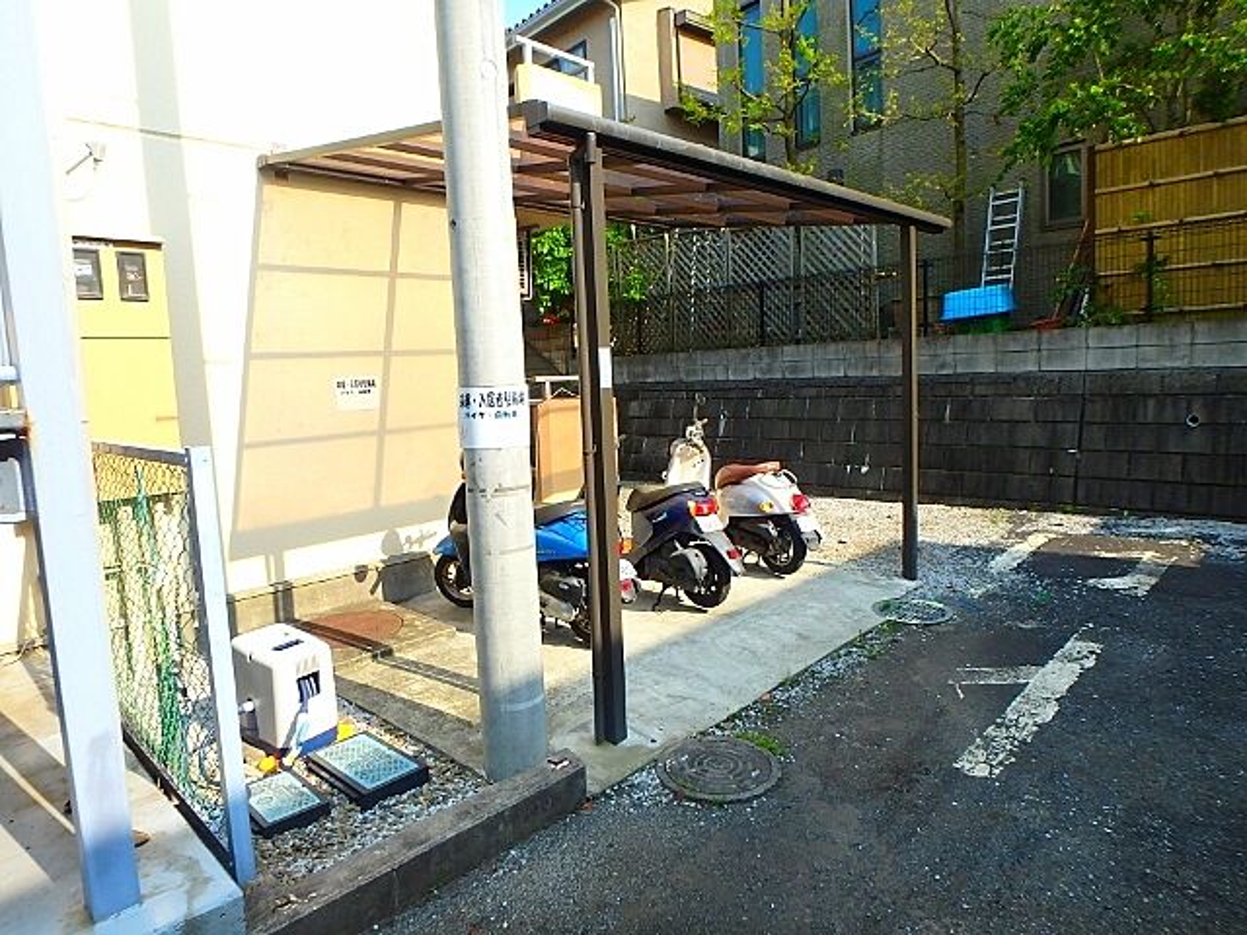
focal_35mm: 21
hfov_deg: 79.0
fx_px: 756
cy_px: 468
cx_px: 624
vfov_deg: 63.4
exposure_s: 1/500
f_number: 3.5
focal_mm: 3.7
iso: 125
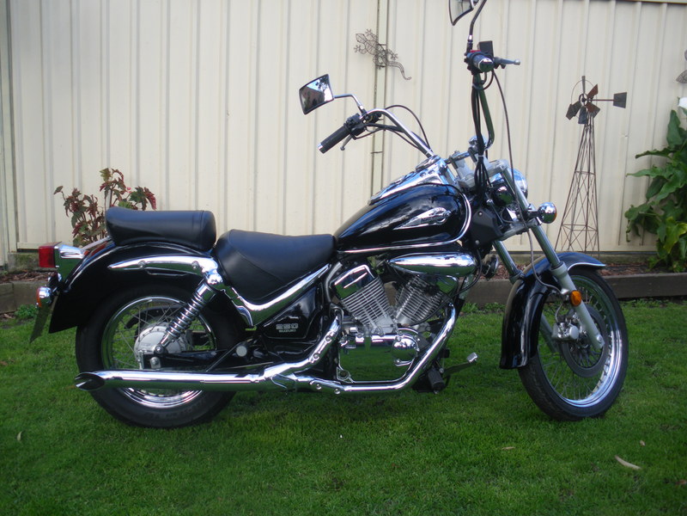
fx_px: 714
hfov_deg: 51.4
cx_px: 344
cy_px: 258
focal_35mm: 36
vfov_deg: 39.7
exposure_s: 1/125
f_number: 3.5
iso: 64
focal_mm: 6.3
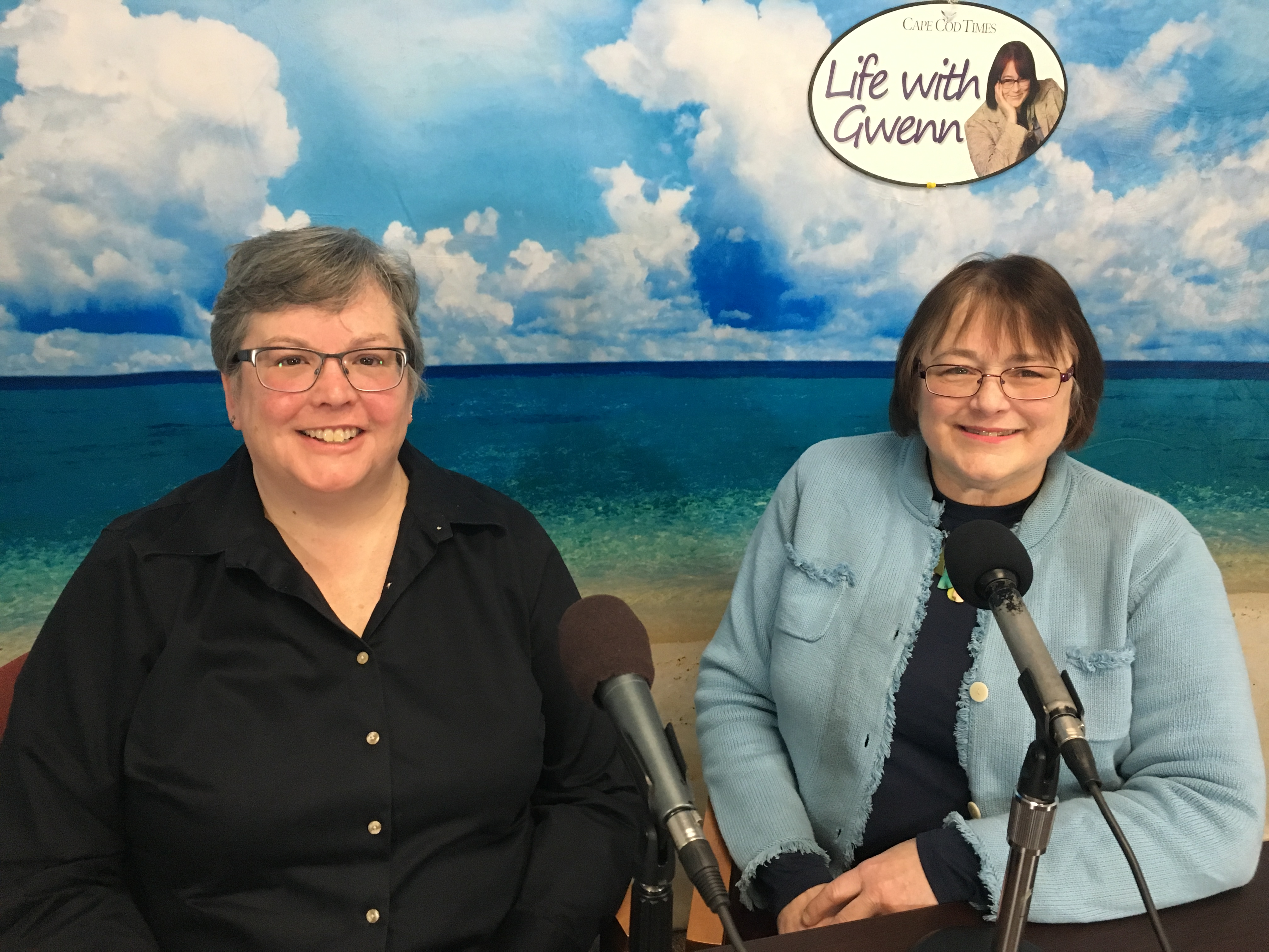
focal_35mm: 29
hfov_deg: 61.7
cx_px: 634
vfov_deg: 48.2
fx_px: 1063
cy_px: 476
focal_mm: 4.15
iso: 160
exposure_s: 1/30
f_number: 2.2
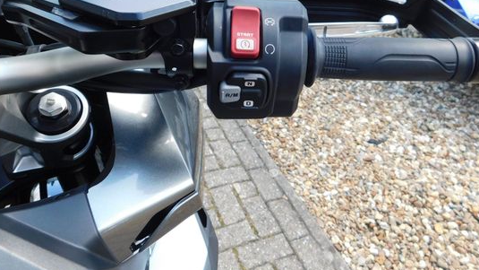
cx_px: 245
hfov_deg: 64.3
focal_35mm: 30
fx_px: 381
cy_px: 66
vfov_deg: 37.9
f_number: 3
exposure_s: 1/200
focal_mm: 4
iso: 125
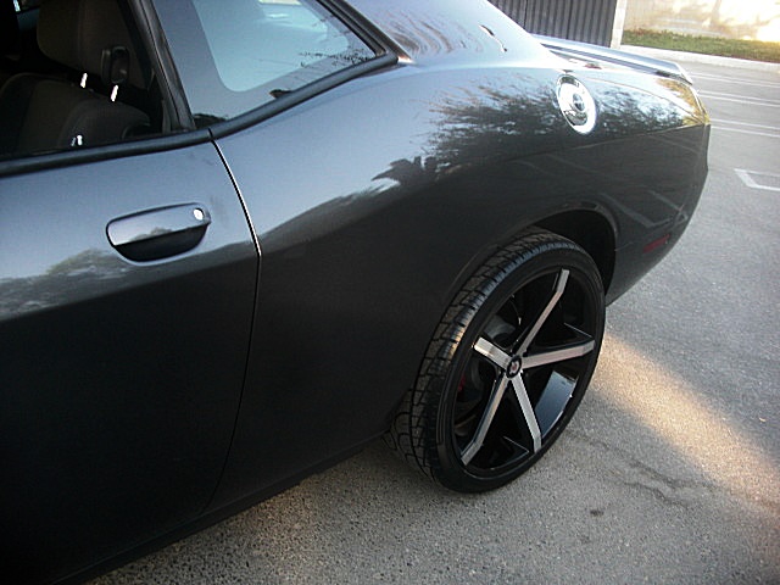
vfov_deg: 39.7
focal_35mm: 36
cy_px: 292
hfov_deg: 51.4
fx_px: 811
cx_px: 390
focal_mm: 6.3
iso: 100
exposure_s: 1/80
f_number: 2.8
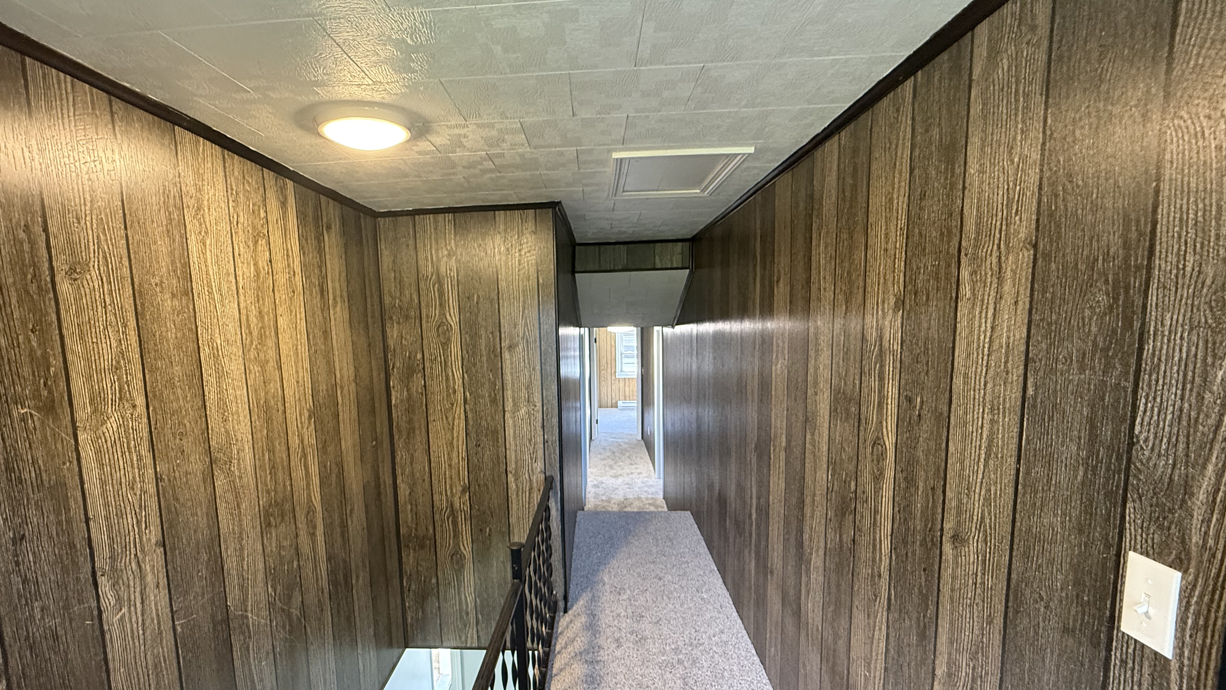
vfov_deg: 60.7
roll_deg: +1.9
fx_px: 585
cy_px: 398
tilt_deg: -7.1
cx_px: 548
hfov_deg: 92.3
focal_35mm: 18
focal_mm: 2.22
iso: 500
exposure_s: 1/60
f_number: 2.2
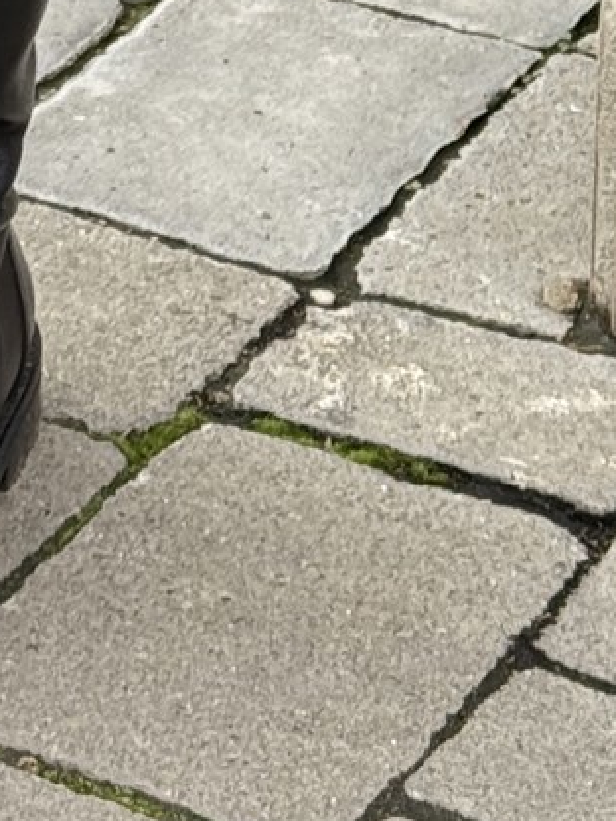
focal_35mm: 231
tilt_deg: -12.2
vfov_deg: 8.0
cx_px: -158
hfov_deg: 6.4
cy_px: -1099
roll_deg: -0.9
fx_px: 5481
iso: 80
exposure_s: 1/160
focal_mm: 6.76
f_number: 1.78
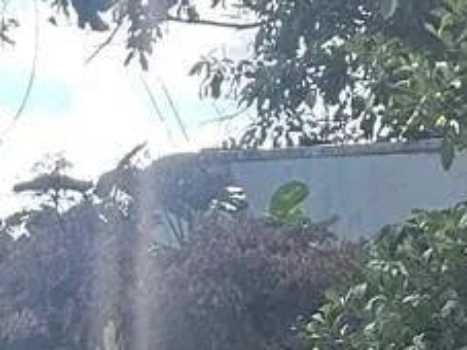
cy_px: 587
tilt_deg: -6.8
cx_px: -214
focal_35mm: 183
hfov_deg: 10.5
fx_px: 2468
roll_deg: -0.5
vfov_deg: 7.9
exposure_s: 1/1038
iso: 50
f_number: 1.5
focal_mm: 5.7
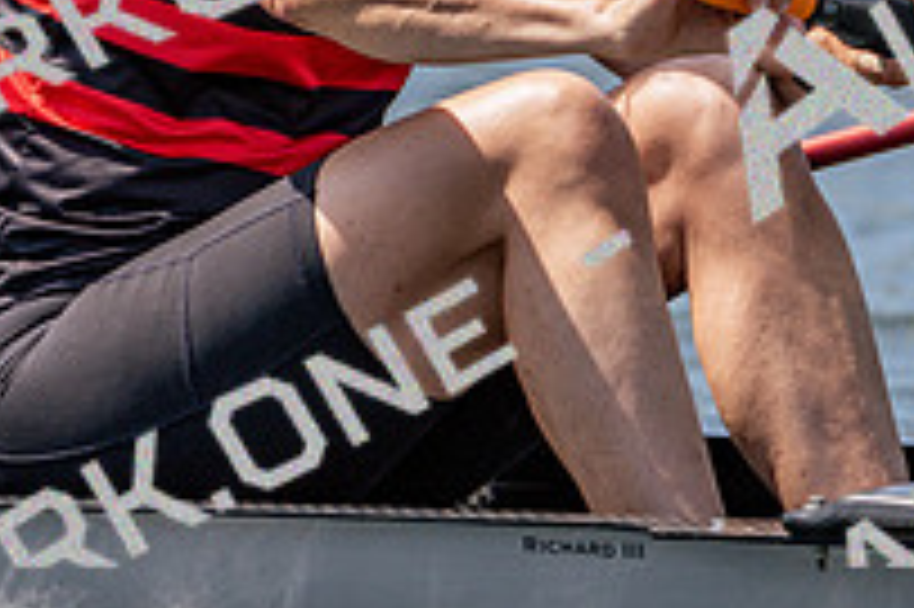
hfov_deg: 3.1
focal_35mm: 657
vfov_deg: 2.1
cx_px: 342
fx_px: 16667
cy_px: -205
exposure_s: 1/2000
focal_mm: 230
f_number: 5.6
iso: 250
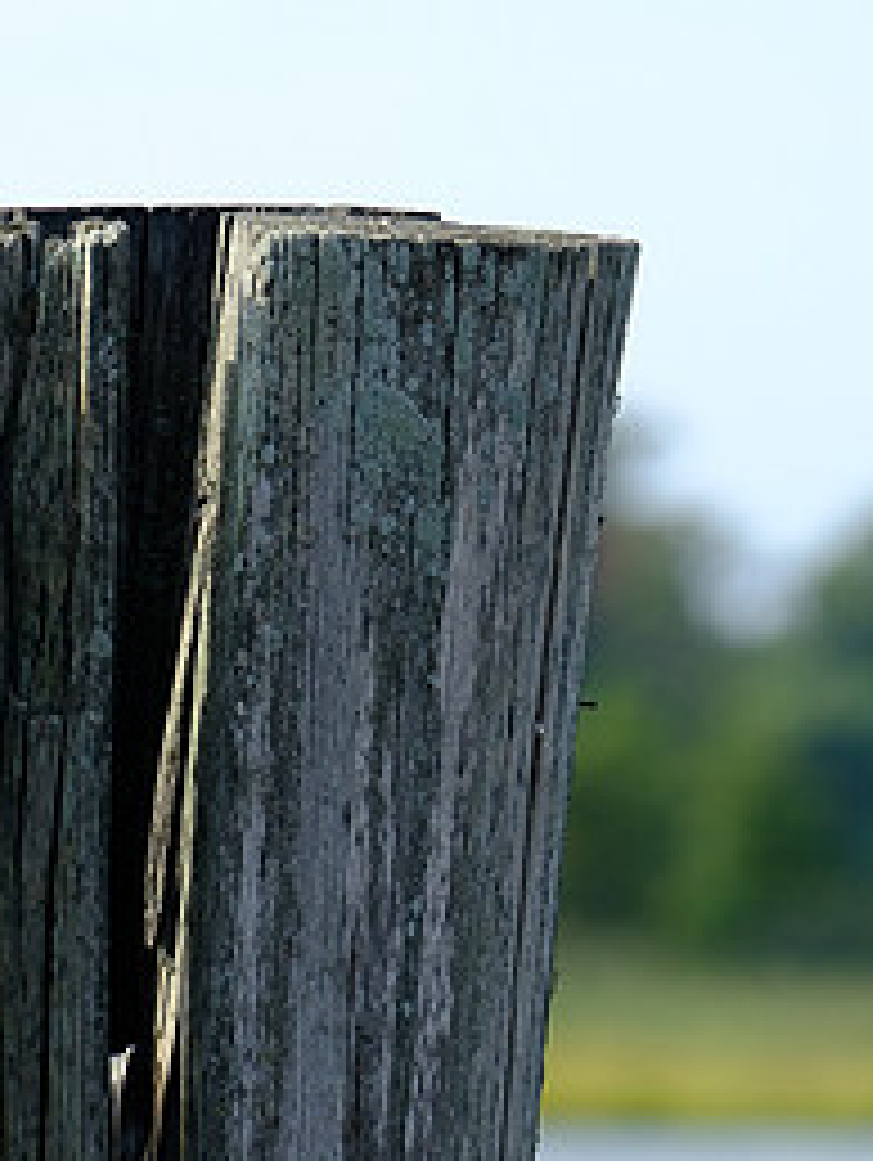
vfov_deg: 4.3
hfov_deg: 3.3
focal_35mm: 458
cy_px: 799
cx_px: 580
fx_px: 15375
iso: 200
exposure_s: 1/640
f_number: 4.4
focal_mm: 141.3
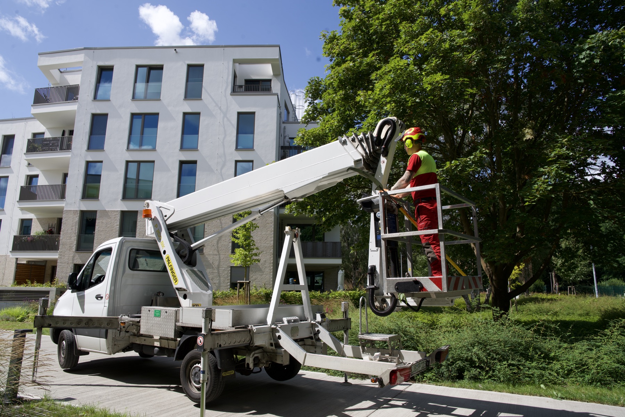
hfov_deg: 73.7
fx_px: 417
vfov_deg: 53.1
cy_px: 208
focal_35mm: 24
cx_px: 312
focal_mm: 24
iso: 100
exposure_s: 1/100
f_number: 11
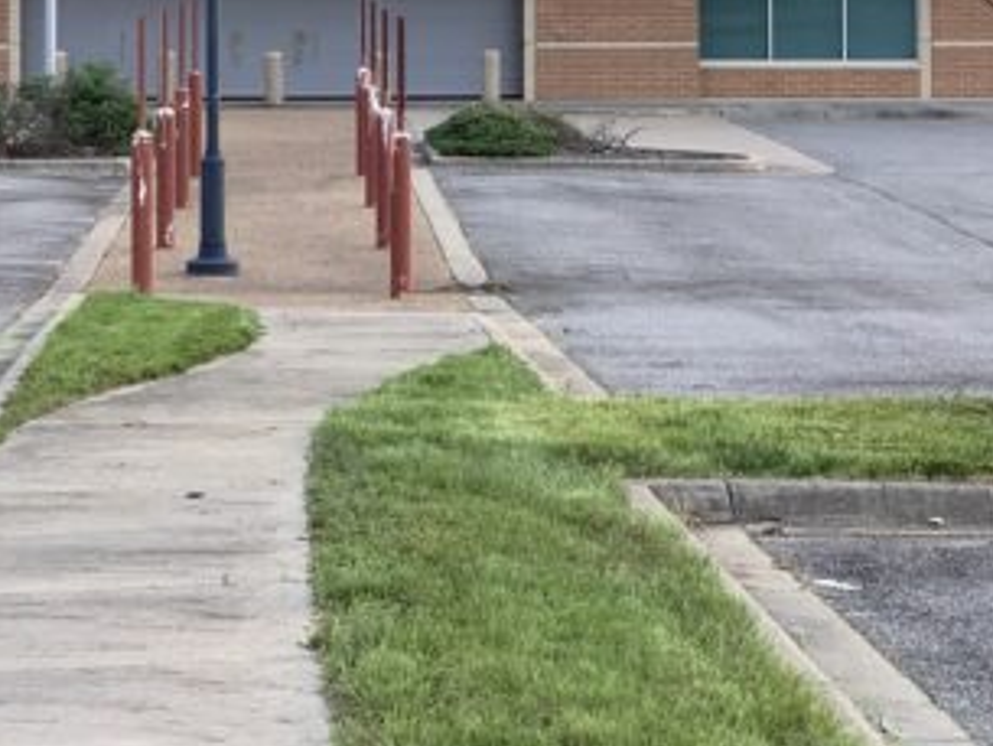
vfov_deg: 11.1
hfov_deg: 15.0
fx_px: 3759
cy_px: -137
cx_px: 277
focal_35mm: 131
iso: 16
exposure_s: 1/131
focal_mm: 6
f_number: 2.4
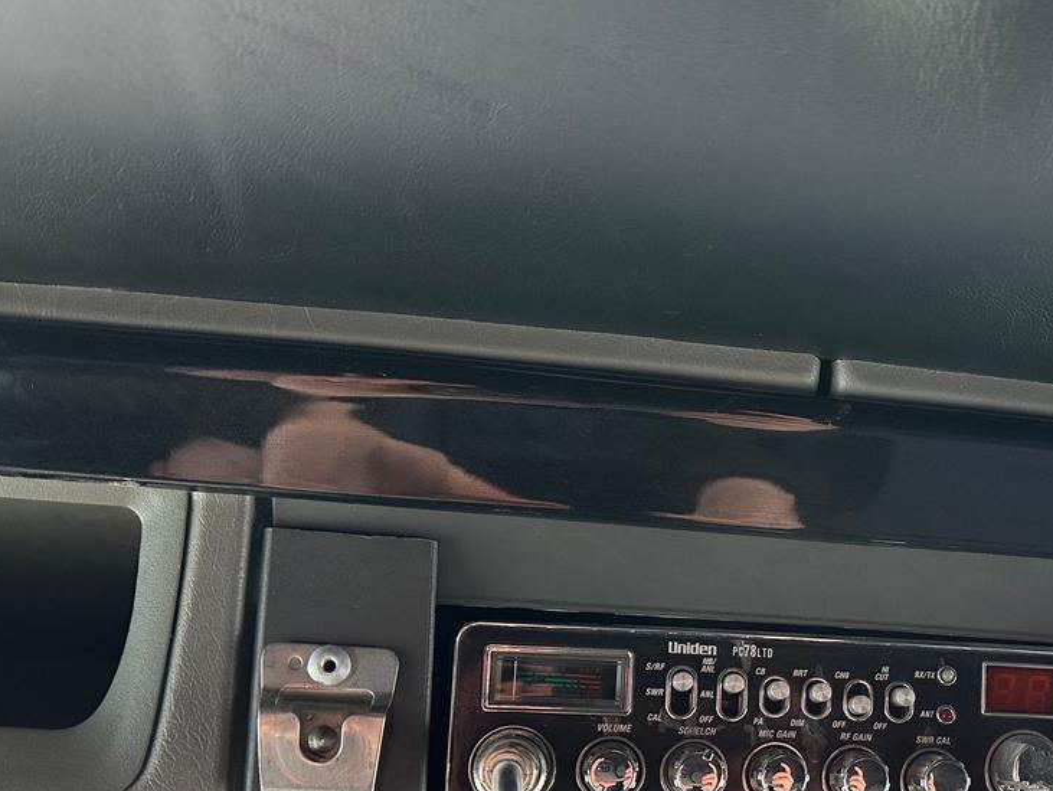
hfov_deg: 43.3
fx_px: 1278
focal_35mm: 42
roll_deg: +0.8
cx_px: 798
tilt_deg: +12.6
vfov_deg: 33.5
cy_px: 621
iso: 125
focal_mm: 6.86
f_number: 1.78
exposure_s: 1/121
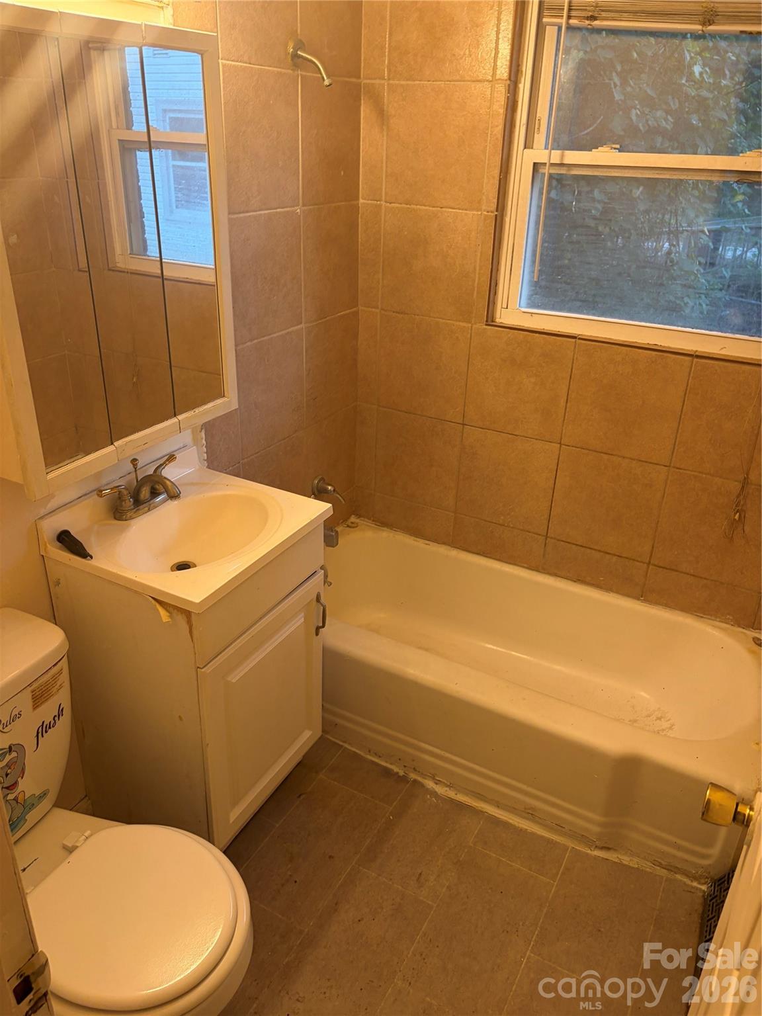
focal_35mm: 26
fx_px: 763
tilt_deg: -25.7
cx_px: 381
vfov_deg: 67.3
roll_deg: -2.4
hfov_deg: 53.1
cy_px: 508
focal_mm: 5.96
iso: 80
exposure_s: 1/60
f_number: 1.6
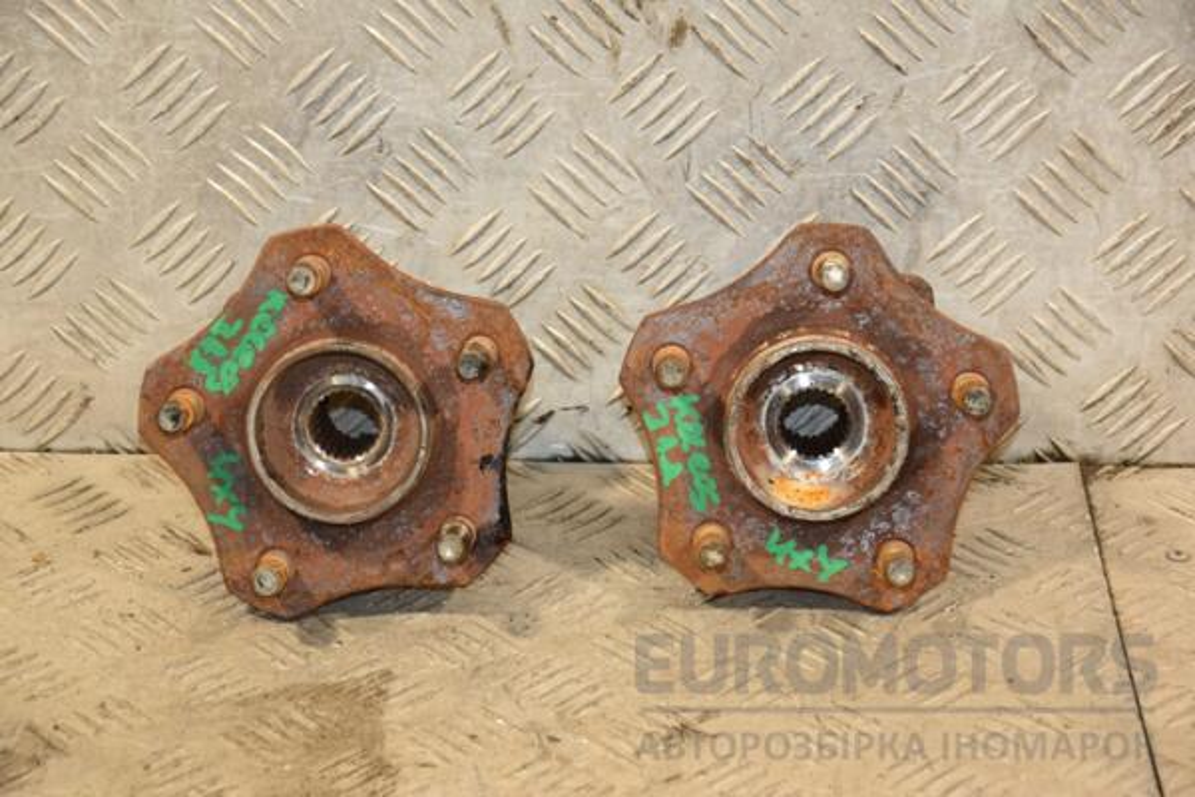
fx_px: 3485
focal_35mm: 105
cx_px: 598
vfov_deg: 13.0
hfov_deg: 19.5
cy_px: 398
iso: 800
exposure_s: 1/100
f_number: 5.3
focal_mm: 70
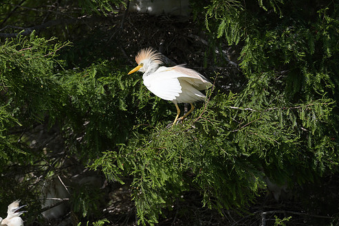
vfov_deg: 1.5
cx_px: 145
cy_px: 95
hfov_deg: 2.2
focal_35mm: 942
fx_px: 8873
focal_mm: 800
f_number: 10
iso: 360
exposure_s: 1/800
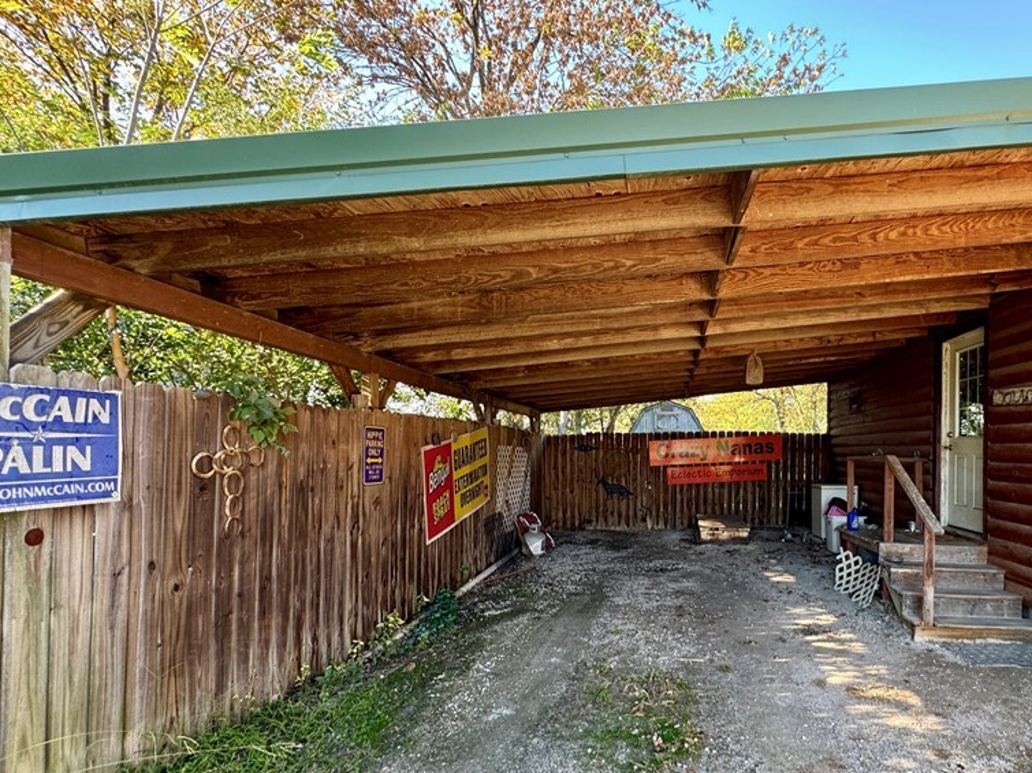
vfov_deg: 68.3
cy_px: 445
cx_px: 682
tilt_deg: +1.1
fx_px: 566
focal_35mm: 19
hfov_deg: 82.0
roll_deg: +1.1
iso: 100
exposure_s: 1/99
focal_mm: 2.22
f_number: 2.2
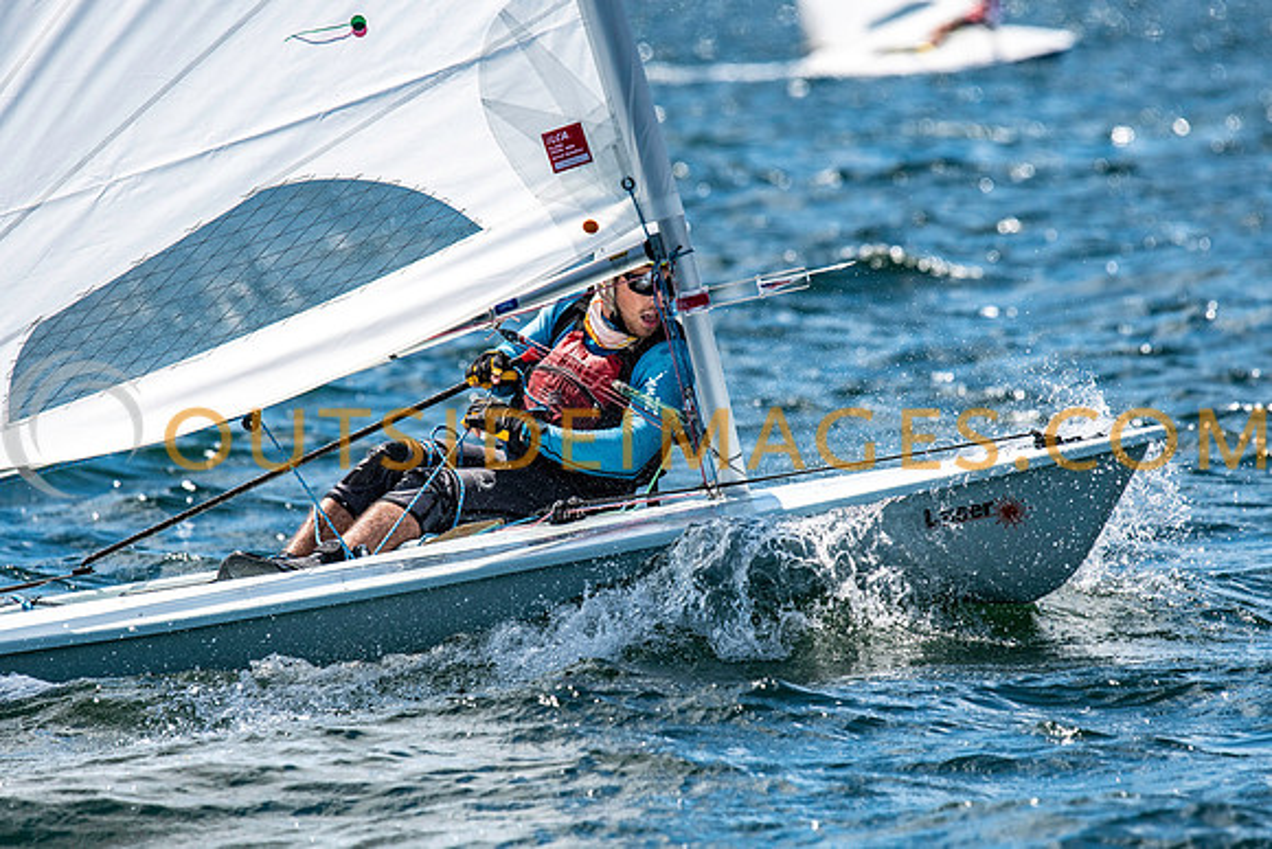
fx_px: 15903
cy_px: 424
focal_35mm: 450
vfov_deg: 3.1
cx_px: 636
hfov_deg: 4.6
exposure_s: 1/3200
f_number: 5.6
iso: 400
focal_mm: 300
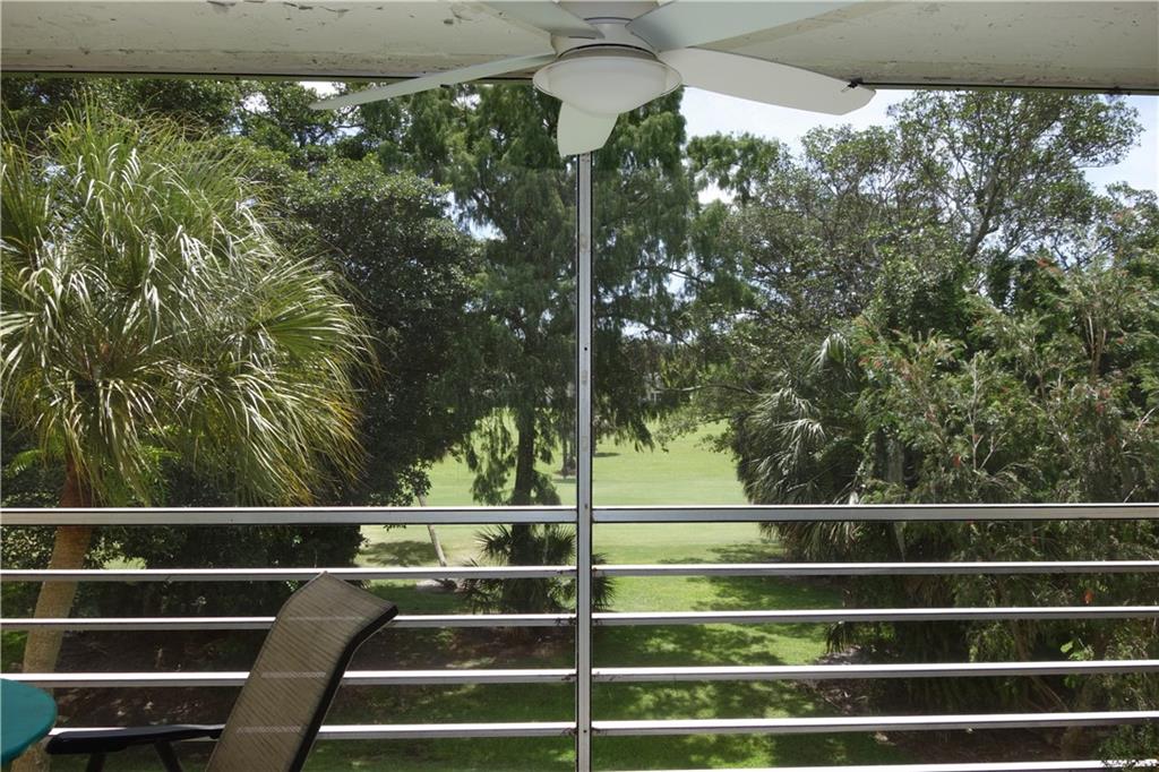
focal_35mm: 28
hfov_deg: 65.5
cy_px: 386
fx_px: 901
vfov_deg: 46.4
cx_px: 580
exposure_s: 1/200
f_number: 5.6
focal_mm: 10.4
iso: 125
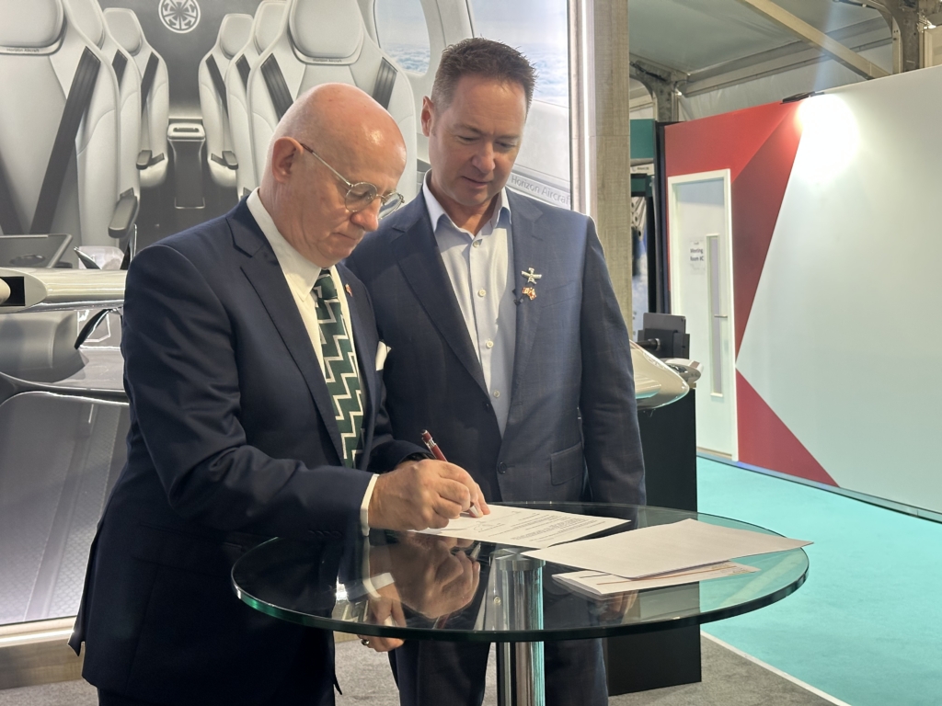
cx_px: 471
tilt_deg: -5.3
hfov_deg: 39.7
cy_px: 353
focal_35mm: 48
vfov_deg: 30.3
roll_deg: +2.8
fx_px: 1306
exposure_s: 1/50
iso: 160
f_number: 1.78
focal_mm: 6.86
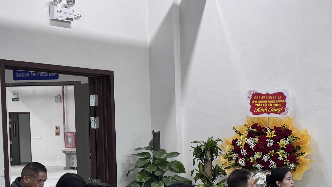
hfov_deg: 23.3
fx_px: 669
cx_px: 475
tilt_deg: -3.9
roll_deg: +0.0
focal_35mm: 76
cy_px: 166
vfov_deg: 15.7
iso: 100
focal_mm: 6.76
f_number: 1.78
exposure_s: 1/100
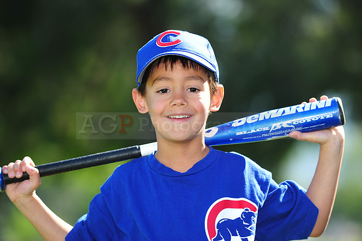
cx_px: 181
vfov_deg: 6.9
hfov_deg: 10.3
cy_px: 120
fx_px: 2010
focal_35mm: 200
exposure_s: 1/400
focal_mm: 200
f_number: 4.5
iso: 200
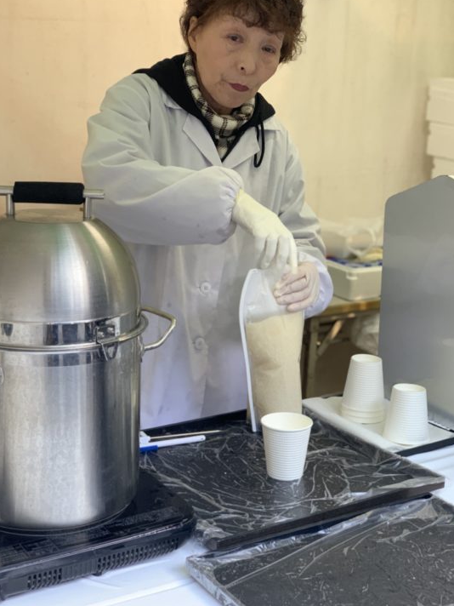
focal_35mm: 57
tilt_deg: -10.5
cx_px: 216
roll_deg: +1.4
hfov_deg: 25.7
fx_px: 997
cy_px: 285
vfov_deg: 33.8
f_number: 2.4
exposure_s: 1/69
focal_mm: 6
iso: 125
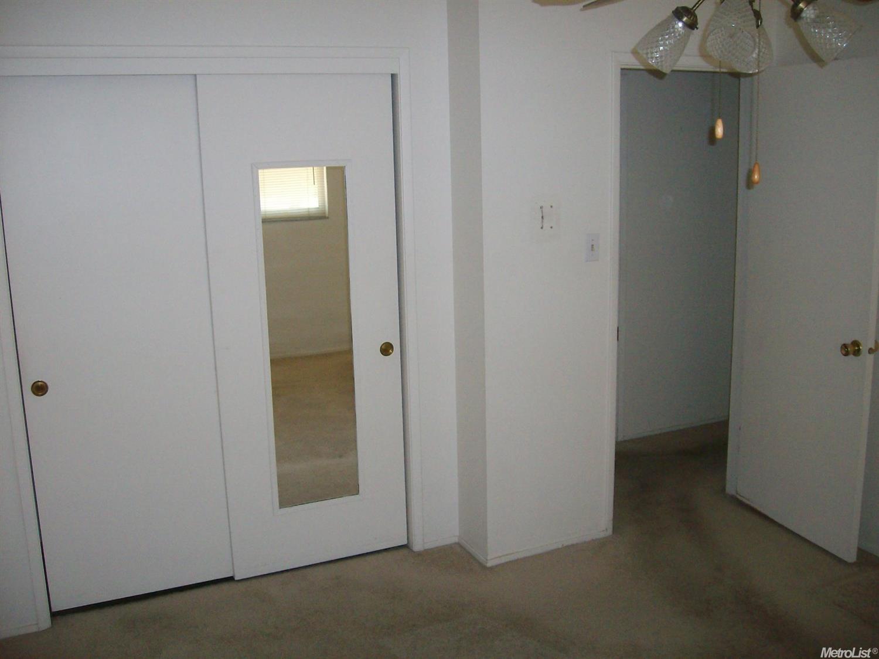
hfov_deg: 52.6
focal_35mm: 35
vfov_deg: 40.7
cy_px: 330
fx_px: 888
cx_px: 440
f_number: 2.8
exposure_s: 1/40
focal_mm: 5.8
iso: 200
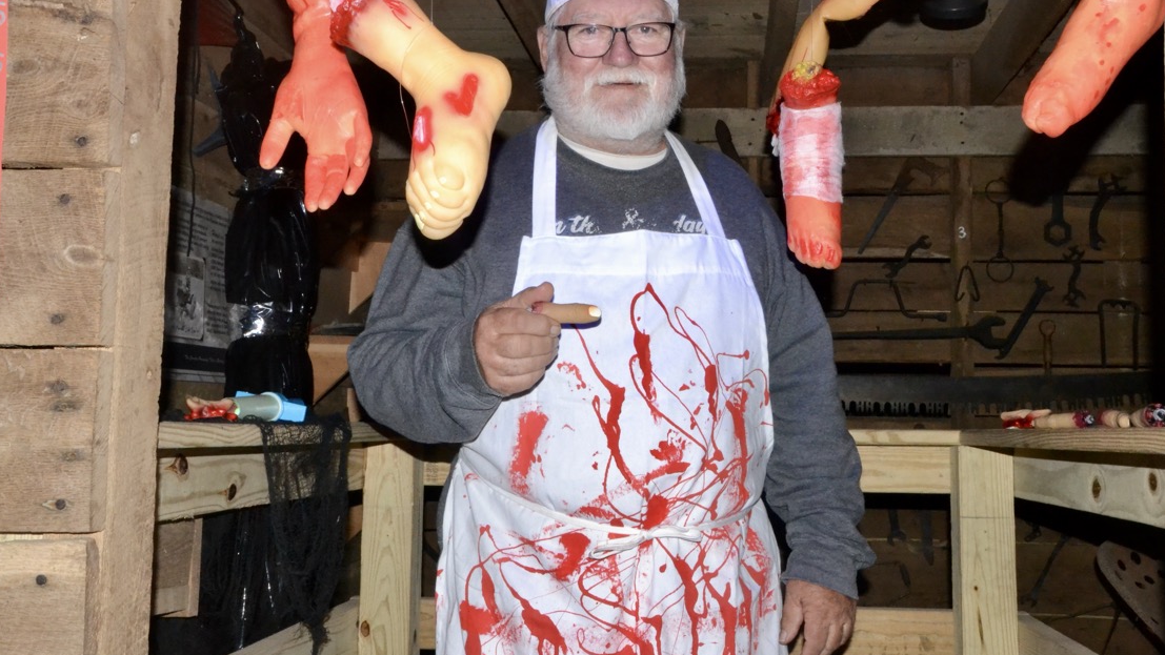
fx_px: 1315
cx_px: 606
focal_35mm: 43
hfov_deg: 47.8
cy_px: 284
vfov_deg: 28.0
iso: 3200
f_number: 20
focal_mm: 25
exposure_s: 1/60
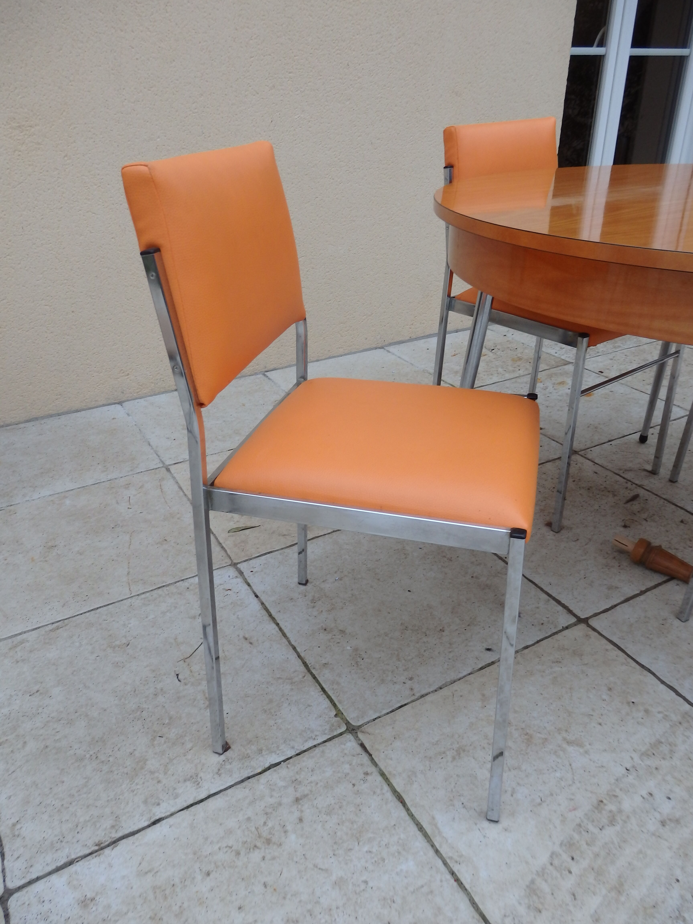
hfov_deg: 54.9
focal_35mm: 25
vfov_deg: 69.4
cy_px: 462
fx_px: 667
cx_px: 346
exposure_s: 1/30
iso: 160
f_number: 3
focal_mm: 4.5
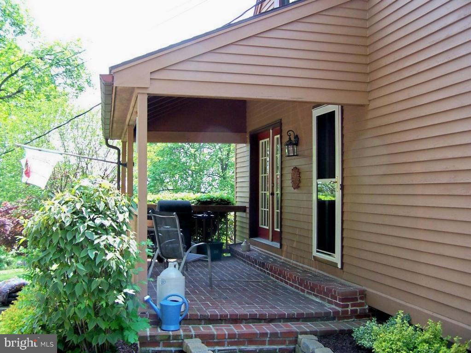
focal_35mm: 38
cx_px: 236
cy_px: 176
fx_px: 517
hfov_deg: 49.0
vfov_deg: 37.7
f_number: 2.8
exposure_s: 1/125
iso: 80
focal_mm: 6.3
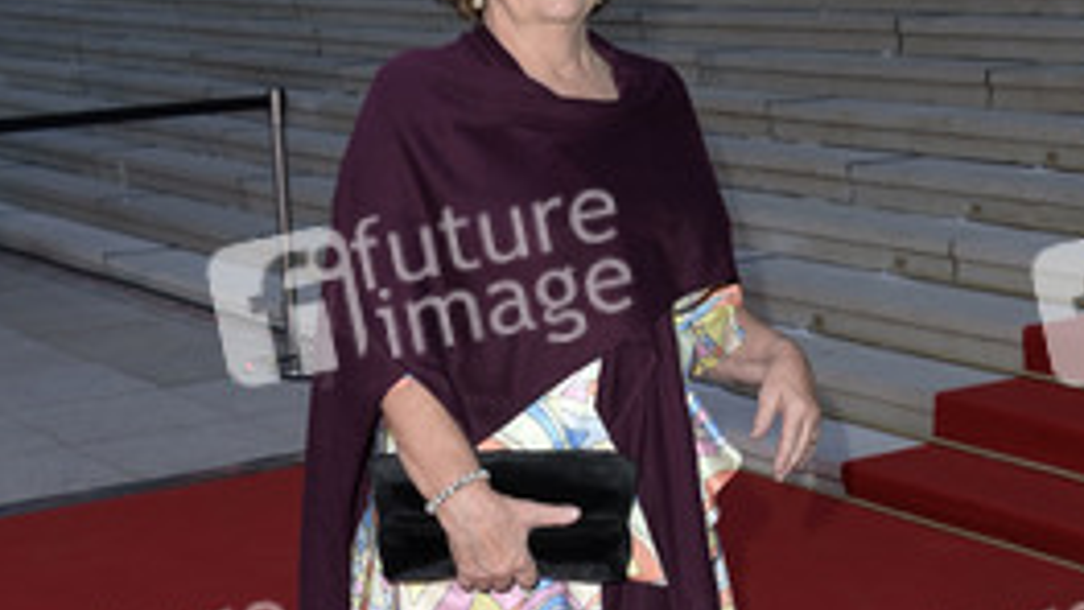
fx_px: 2012
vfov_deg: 17.1
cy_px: 495
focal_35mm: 70
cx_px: 540
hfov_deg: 30.1
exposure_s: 1/200
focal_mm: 44
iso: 1250
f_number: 5.6
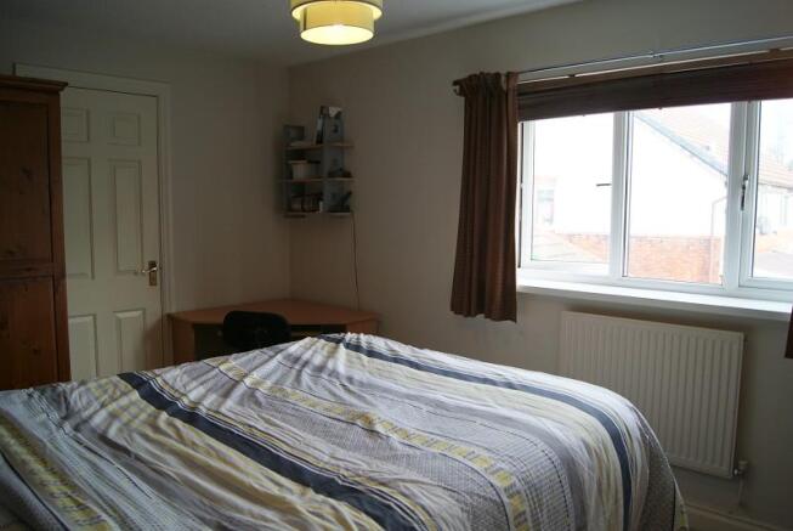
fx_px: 595
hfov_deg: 67.3
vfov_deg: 48.0
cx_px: 396
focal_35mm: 27
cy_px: 266
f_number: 3.5
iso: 125
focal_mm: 18
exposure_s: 1/30
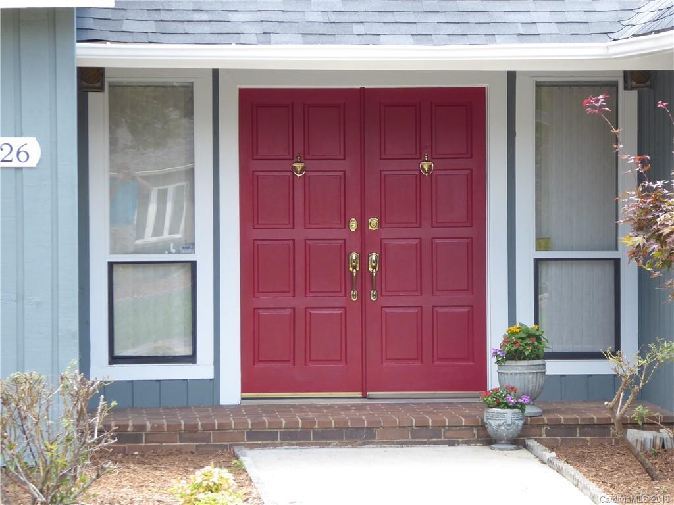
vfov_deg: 8.8
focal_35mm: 168
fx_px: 3271
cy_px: 252
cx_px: 337
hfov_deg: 11.8
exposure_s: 1/80
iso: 200
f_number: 5.4
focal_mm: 27.1
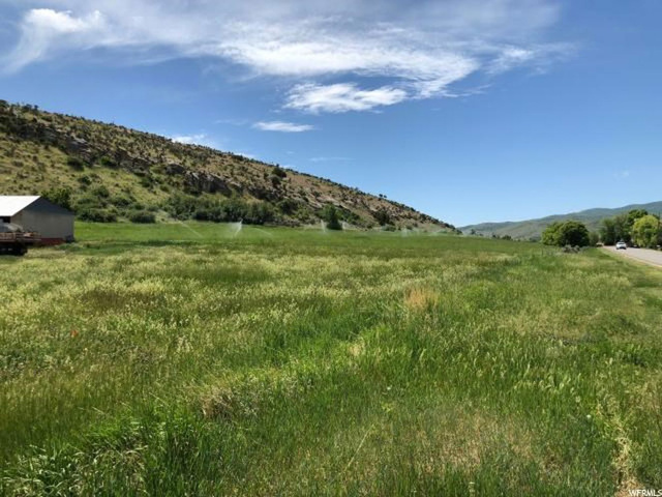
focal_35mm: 28
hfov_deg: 63.4
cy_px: 248
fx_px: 535
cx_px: 331
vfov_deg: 49.7
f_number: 1.8
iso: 20
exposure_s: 1/2208
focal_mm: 3.99
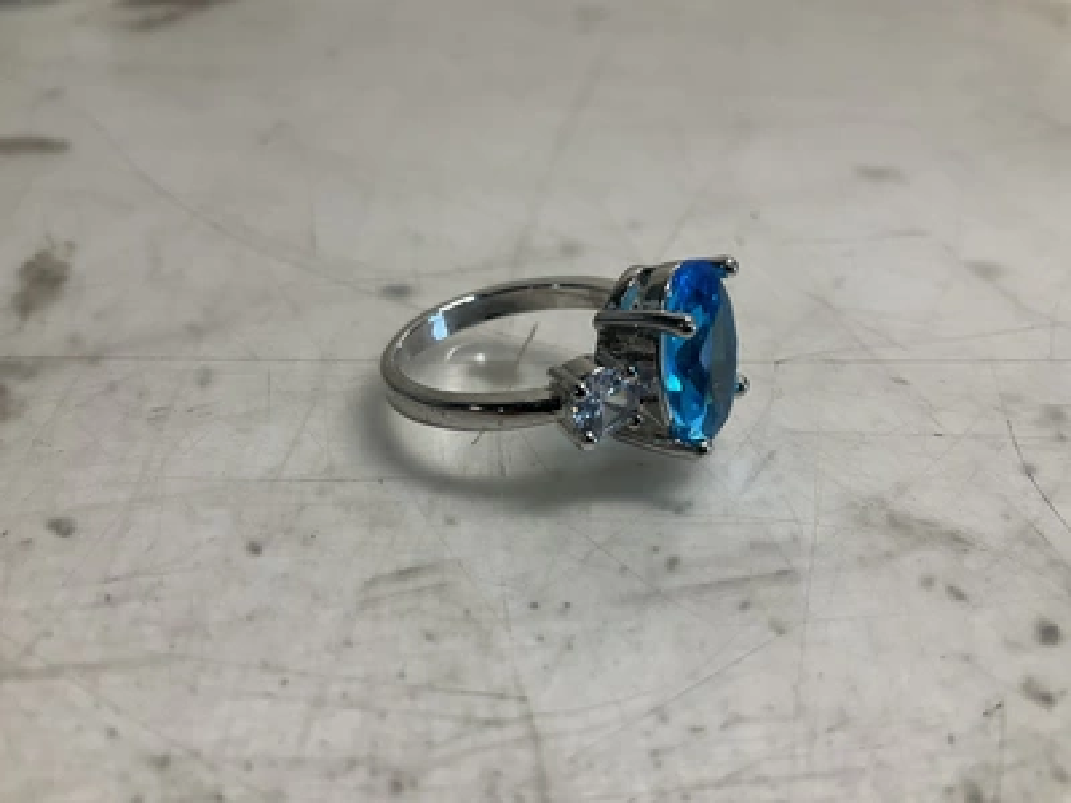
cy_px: 402
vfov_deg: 48.2
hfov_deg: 61.7
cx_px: 536
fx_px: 897
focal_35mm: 29
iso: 50
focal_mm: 3
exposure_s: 1/120
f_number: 1.8
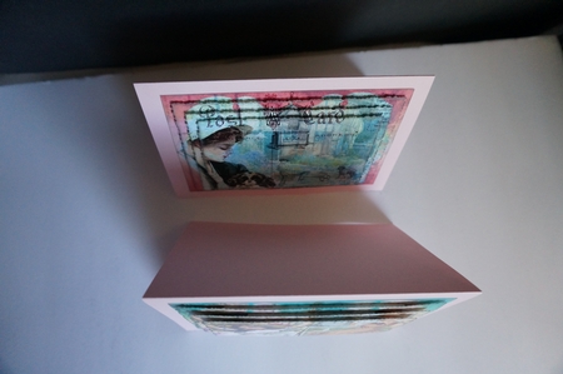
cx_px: 282
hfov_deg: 73.8
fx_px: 375
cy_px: 187
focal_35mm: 24
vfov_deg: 53.0
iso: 1600
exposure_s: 1/160
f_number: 4
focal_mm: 16
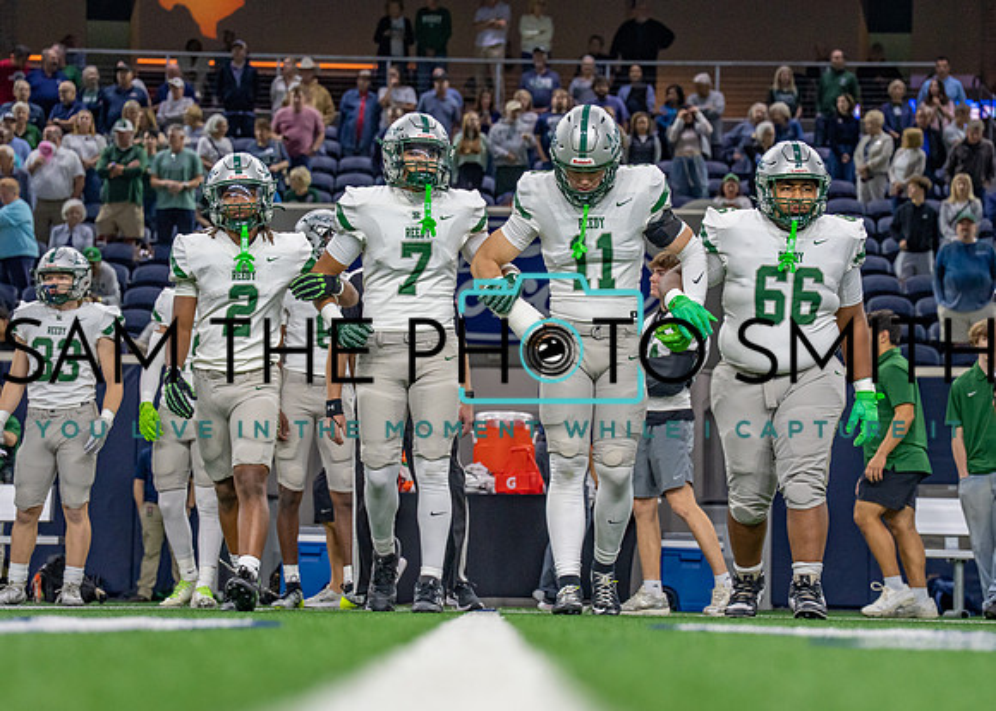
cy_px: 412
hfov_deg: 19.7
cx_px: 502
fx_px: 2869
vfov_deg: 14.1
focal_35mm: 101
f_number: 2.8
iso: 1600
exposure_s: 1/640
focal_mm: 70
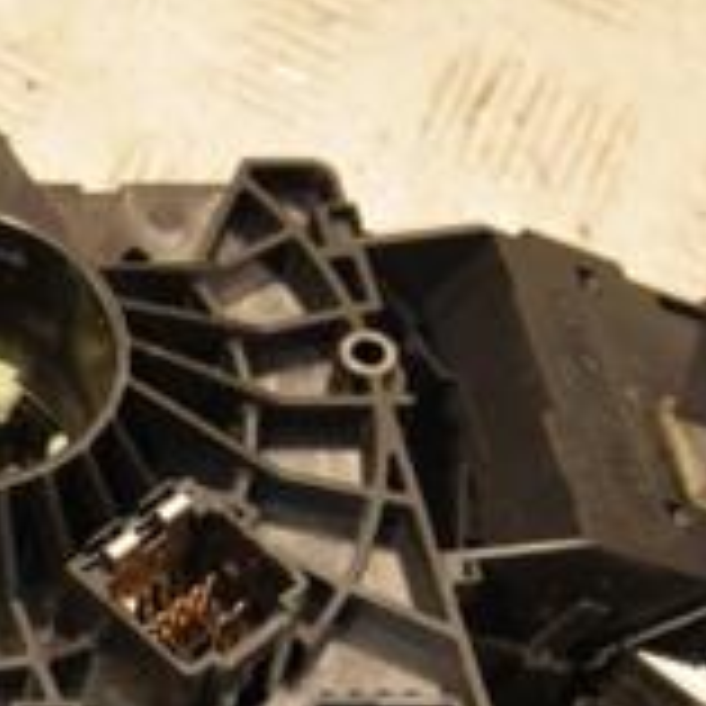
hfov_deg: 11.7
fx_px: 3369
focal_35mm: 146
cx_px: -171
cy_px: 607
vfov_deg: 11.9
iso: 800
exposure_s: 1/160
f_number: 5
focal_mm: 30
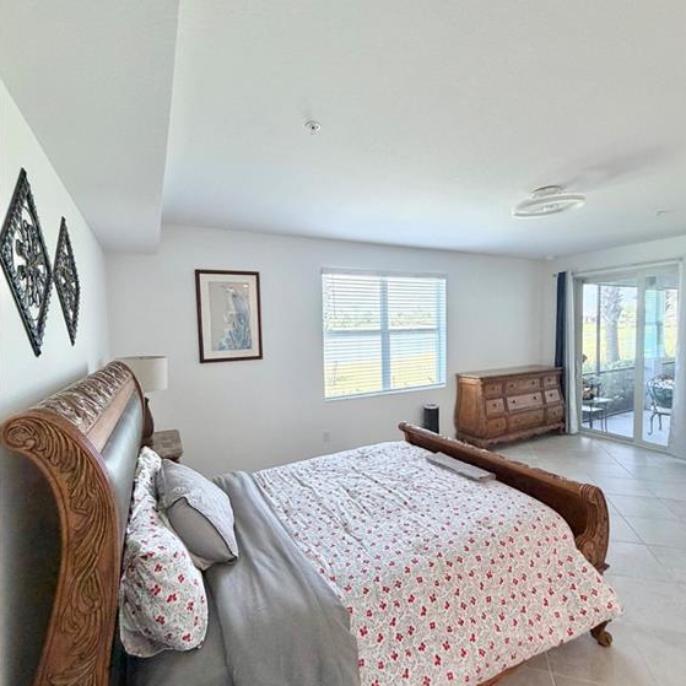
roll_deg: +1.2
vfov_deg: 84.0
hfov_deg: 84.0
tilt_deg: -3.8
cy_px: 351
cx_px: 351
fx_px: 381
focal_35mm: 17
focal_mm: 2.22
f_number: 2.2
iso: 320
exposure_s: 1/120
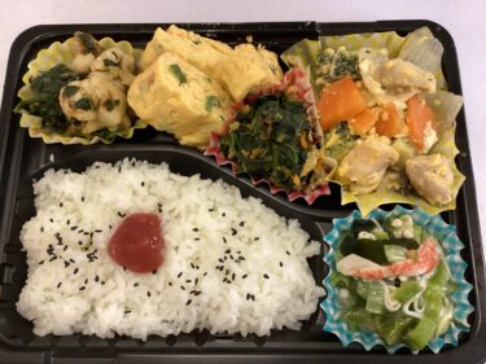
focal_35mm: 31
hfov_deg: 58.4
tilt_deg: -75.7
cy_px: 182
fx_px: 435
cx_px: 243
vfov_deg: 45.4
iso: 250
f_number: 2.4
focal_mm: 3.3
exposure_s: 1/50
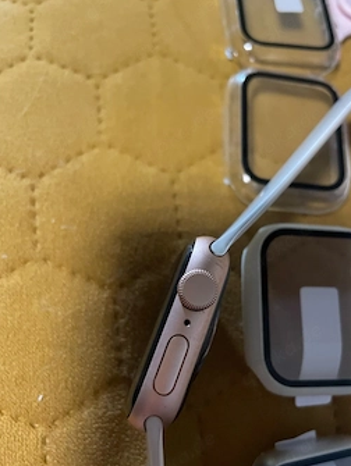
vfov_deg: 58.1
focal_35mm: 31
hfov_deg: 45.4
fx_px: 418
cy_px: 262
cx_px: 205
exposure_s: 1/33
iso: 500
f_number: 1.6
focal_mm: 4.2
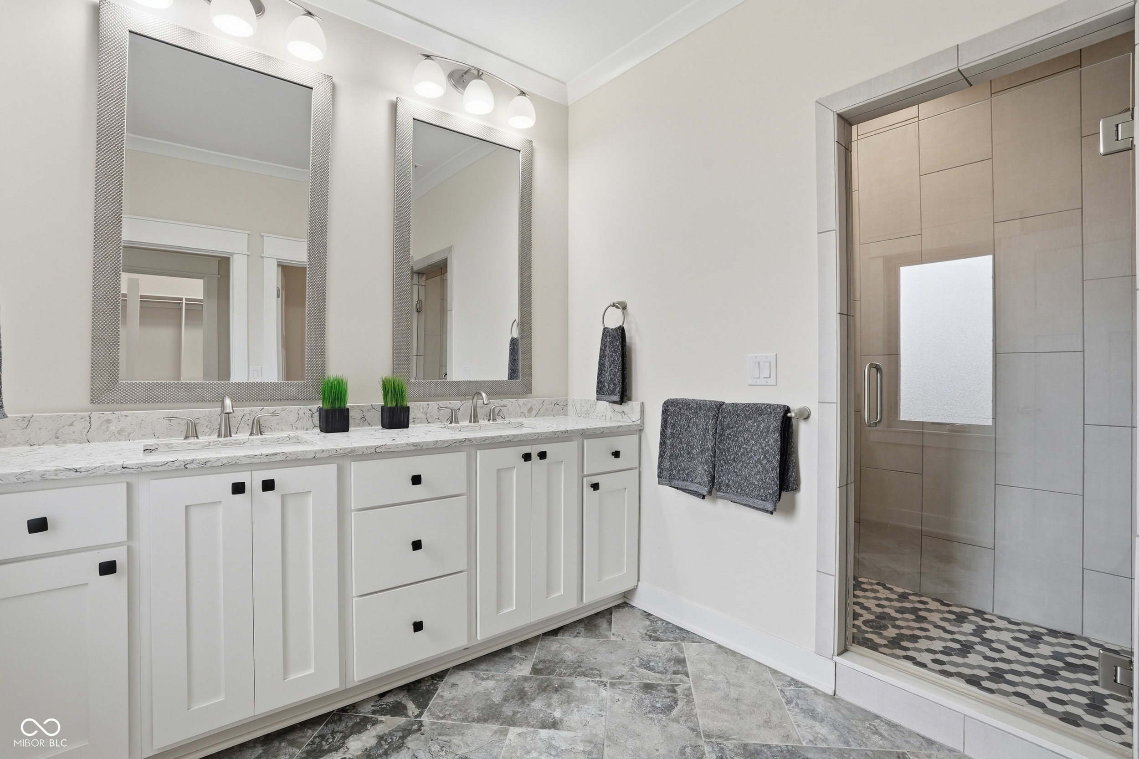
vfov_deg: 73.8
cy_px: 380
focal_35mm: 16
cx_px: 570
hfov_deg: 96.7
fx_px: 506
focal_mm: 16
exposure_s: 1/80
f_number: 9
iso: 250
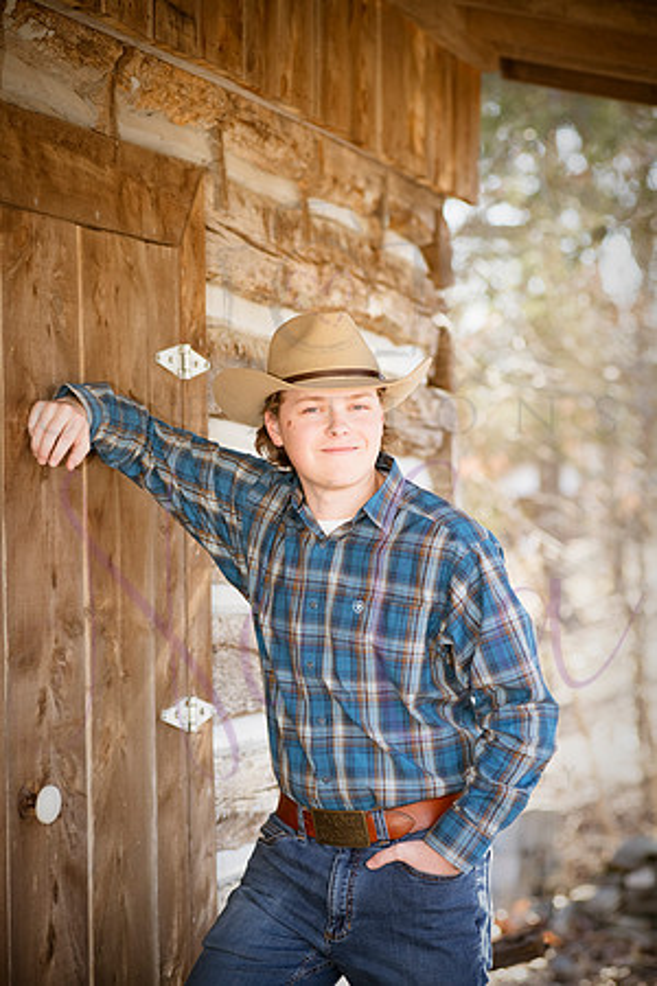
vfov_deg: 19.5
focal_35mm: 105
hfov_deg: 13.0
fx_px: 2874
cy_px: 493
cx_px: 328
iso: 800
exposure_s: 1/500
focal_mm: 105
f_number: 4.5
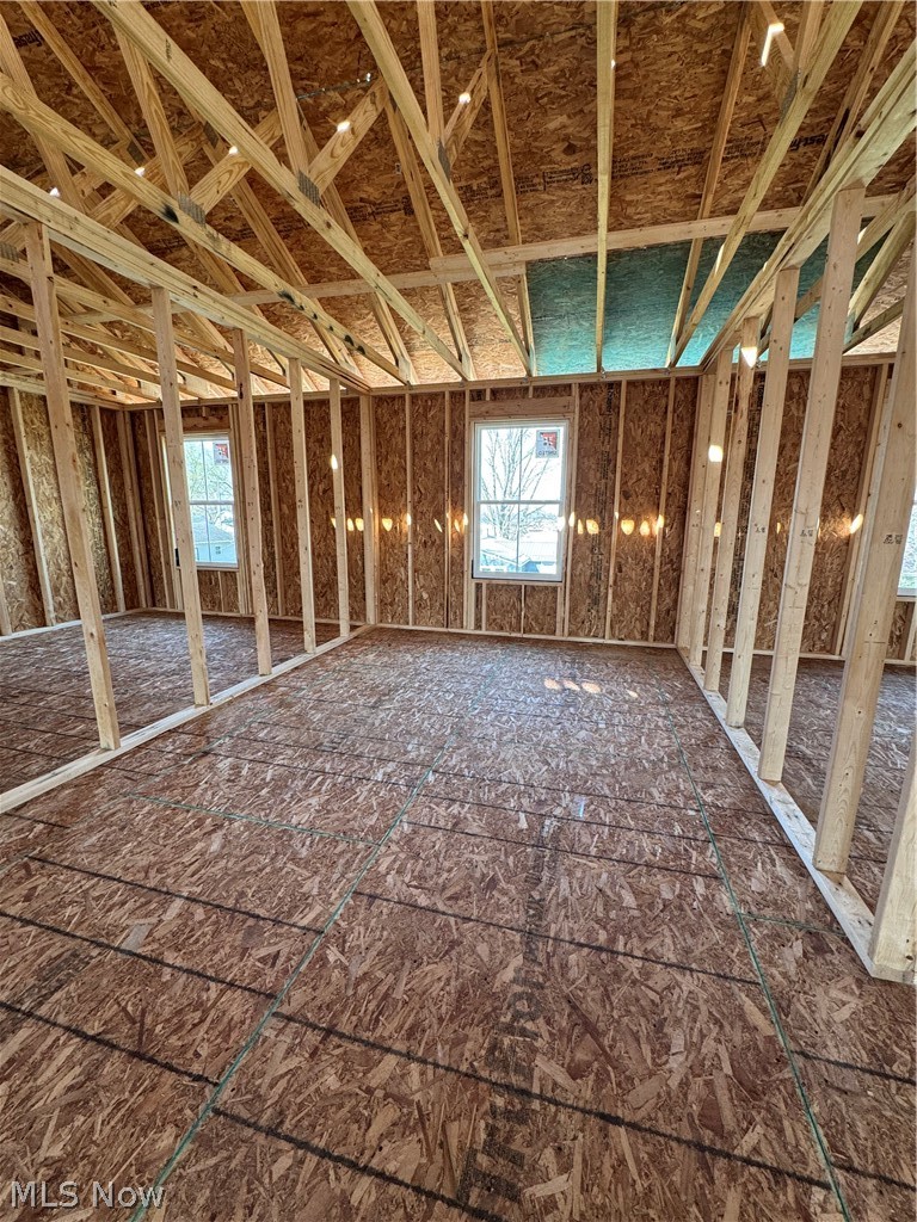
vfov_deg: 102.1
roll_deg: -0.1
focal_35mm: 14
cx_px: 458
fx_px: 494
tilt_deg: -11.8
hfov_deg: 85.7
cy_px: 611
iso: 125
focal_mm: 2.22
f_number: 2.2
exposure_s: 1/99
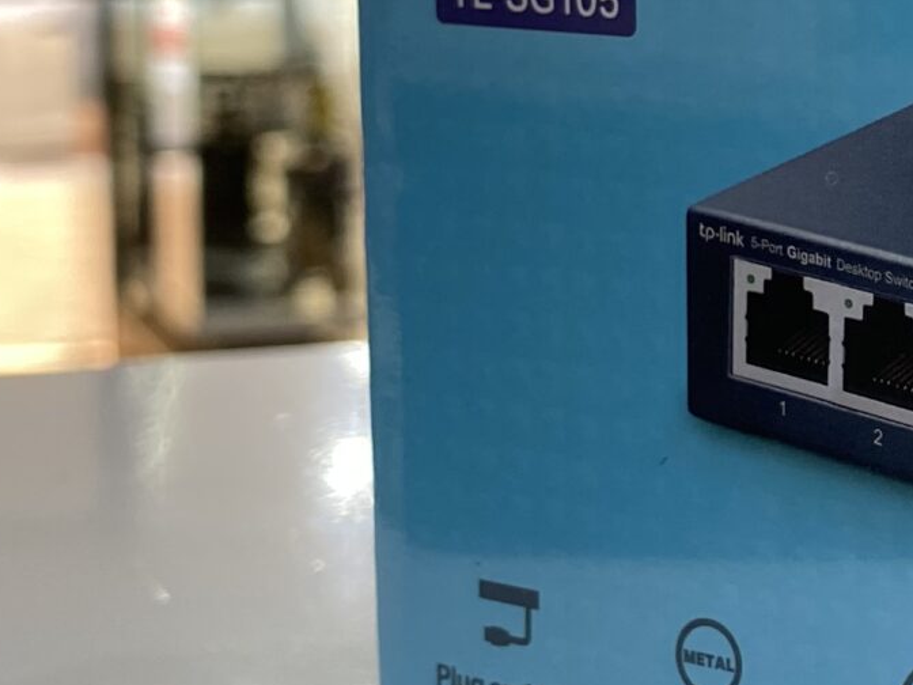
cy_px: 205
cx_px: 1175
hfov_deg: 18.5
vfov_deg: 14.9
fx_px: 2611
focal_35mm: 99
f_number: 1.8
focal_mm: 4.25
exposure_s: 1/100
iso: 80
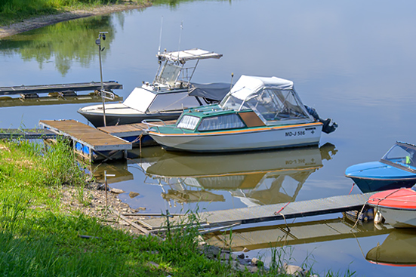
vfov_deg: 15.7
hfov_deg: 23.5
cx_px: 241
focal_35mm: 87
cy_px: 216
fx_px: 1001
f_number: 8
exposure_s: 1/250
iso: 200
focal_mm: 26.5
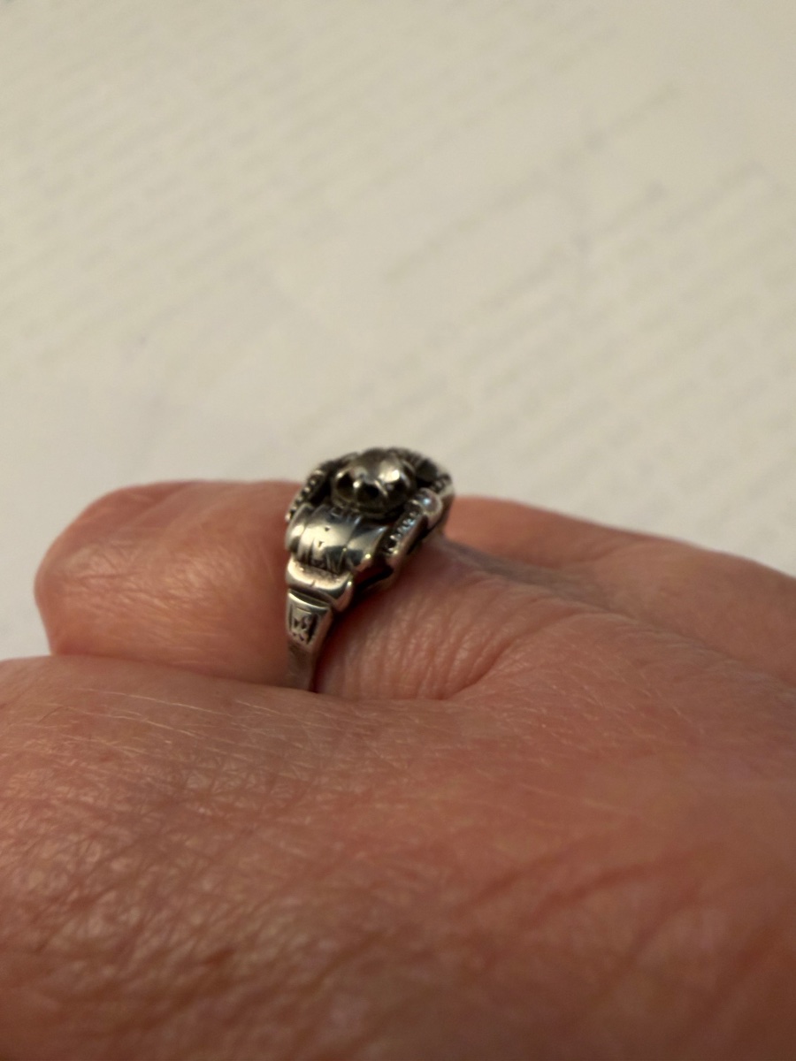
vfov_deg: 65.3
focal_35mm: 27
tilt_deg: -69.1
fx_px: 828
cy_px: 530
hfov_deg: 51.4
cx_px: 398
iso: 250
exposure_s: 1/50
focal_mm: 2.22
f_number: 2.2
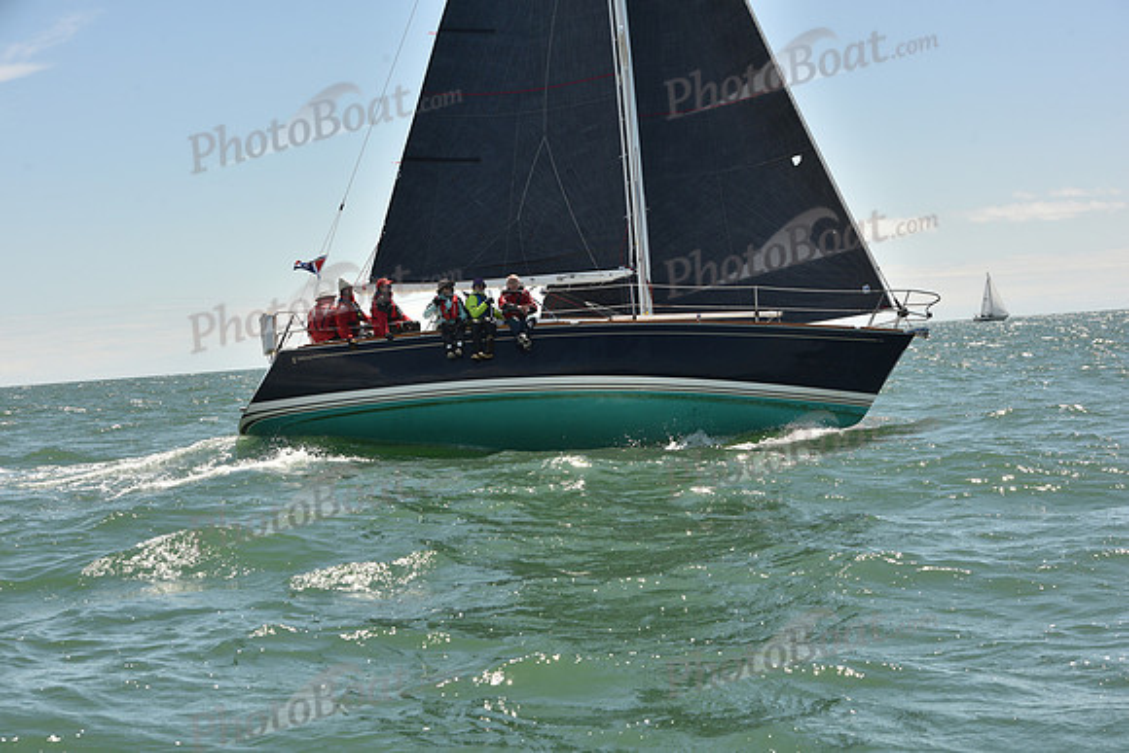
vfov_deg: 19.5
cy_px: 376
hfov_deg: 28.8
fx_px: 2196
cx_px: 564
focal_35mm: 70
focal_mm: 70
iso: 320
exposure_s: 1/800
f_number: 10
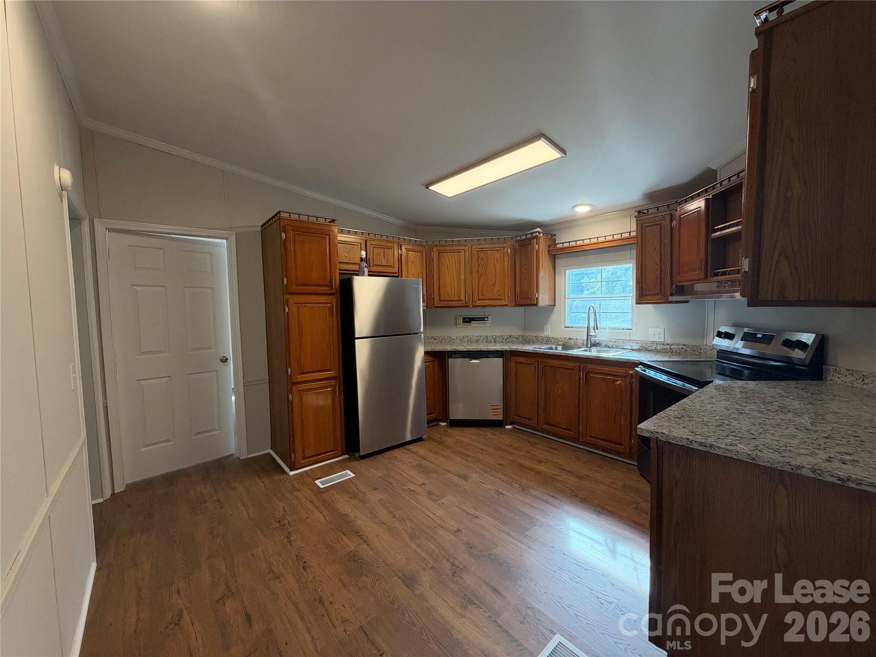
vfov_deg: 85.7
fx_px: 354
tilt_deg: -3.1
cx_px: 438
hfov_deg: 102.1
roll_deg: +1.4
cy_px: 328
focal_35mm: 14
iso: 320
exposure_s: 1/120
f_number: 2.2
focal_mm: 2.22
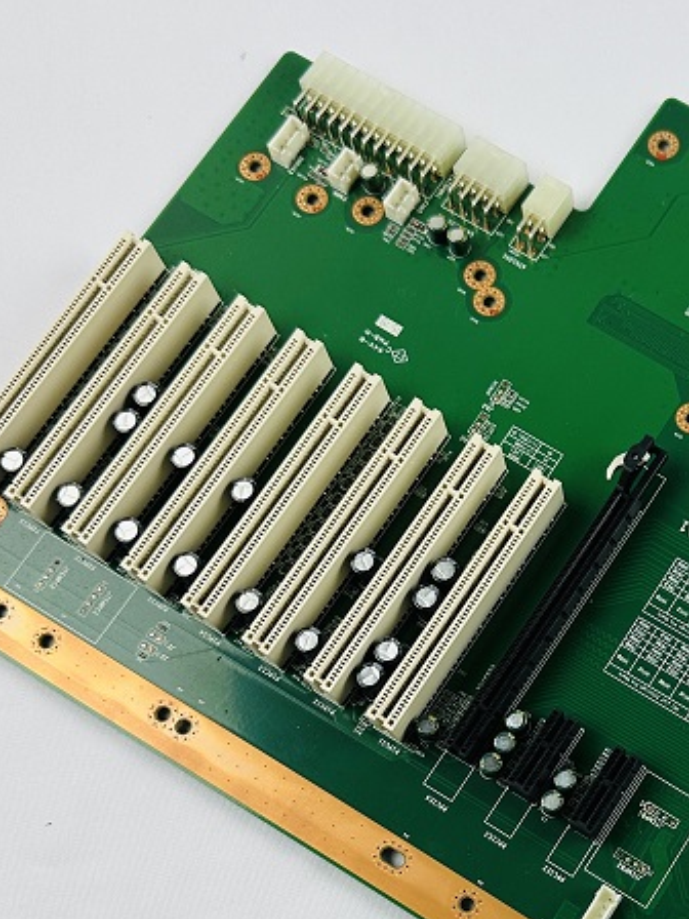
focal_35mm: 54
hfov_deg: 25.9
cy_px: 685
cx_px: 652
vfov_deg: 34.8
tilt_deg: -75.9
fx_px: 1433
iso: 80
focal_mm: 6.86
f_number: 1.78
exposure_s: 1/120
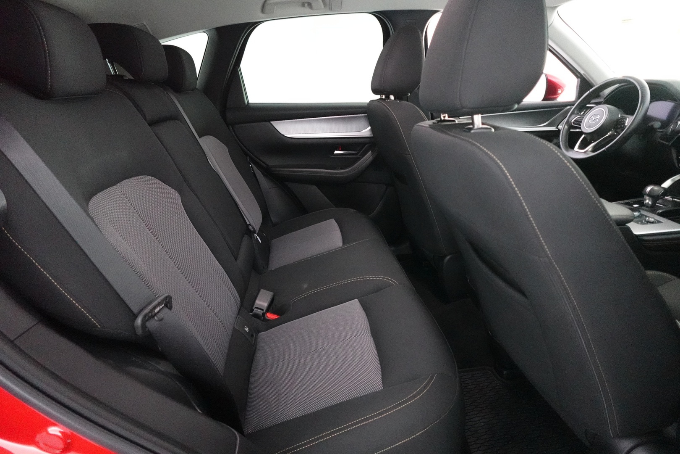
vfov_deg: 61.9
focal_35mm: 20
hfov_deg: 84.0
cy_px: 227
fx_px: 378
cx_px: 340
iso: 5000
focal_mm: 7.6
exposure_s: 1/80
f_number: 2
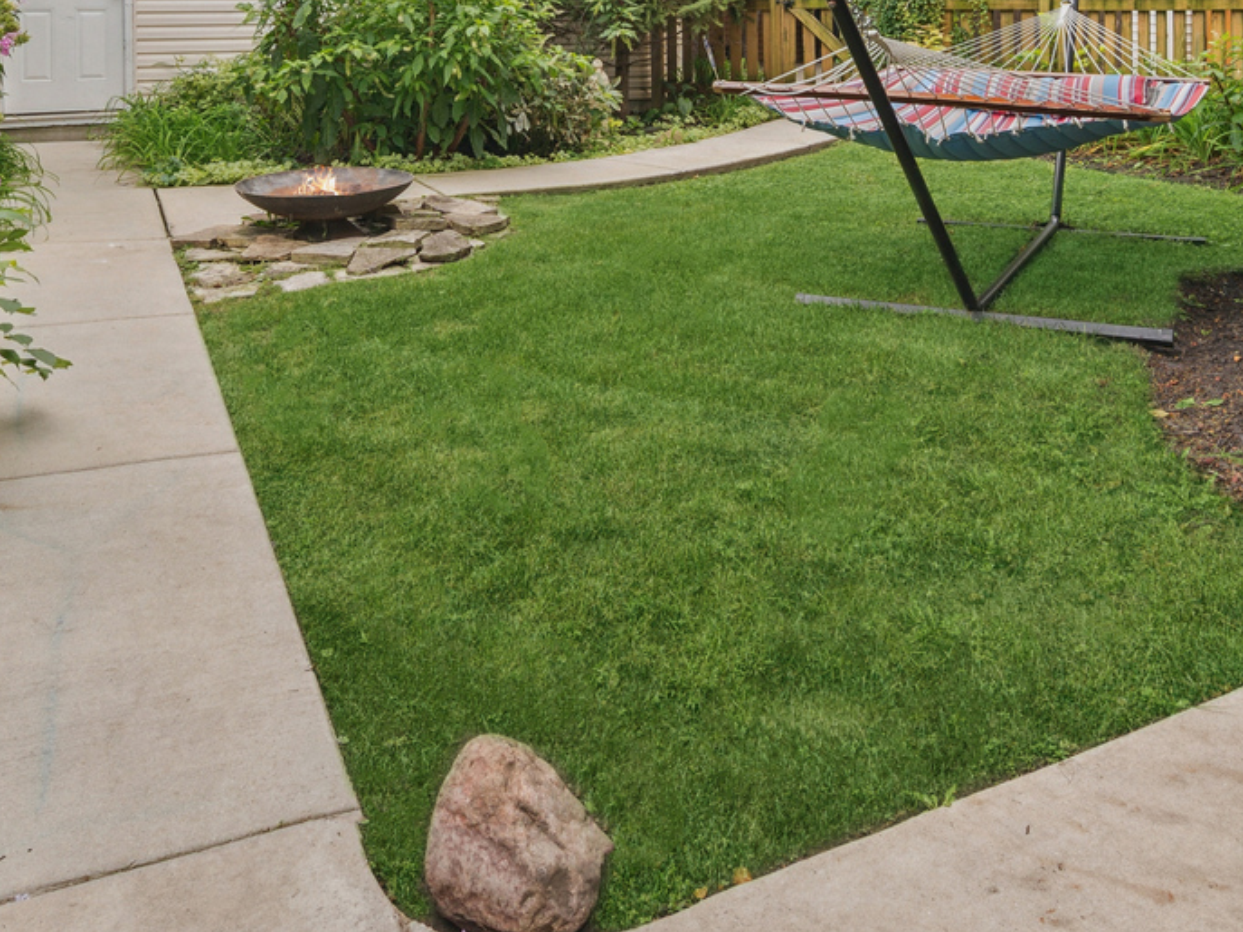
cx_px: 669
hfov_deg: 53.9
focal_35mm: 34
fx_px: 1221
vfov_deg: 37.4
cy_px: 4
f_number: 8
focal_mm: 15
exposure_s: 1/60
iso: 200
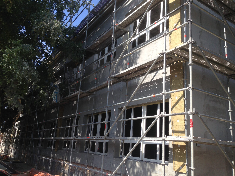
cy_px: 88
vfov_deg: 42.9
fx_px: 224
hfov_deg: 55.4
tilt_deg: +16.8
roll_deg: -2.9
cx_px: 118
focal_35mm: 33
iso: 50
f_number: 2.4
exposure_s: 1/786
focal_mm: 4.12
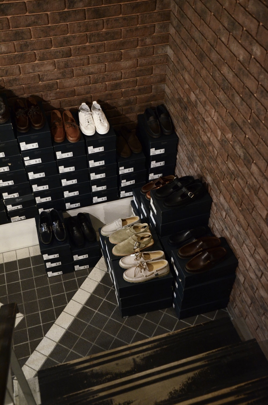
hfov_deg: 34.1
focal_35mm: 39
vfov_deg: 49.6
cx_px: 134
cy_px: 202
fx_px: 437
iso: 2000
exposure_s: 1/50
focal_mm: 26
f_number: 3.8
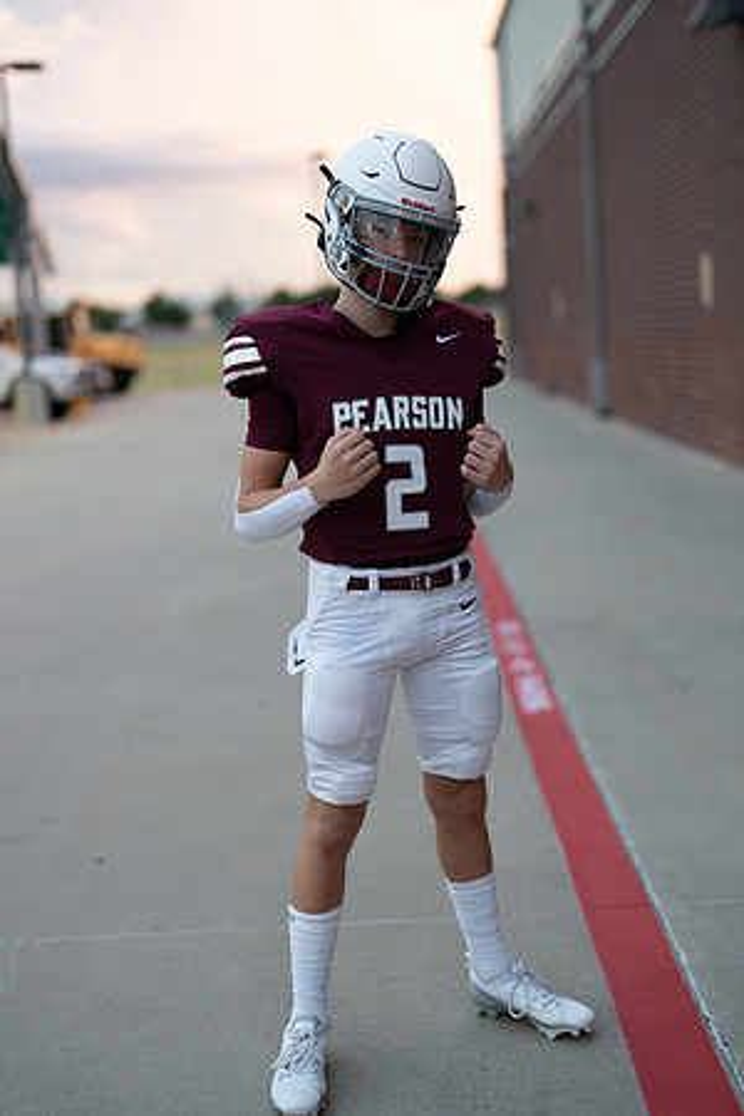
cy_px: 558
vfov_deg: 39.6
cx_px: 372
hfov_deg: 27.0
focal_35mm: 50
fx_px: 1550
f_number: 1.2
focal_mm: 50
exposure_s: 1/320
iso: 1250
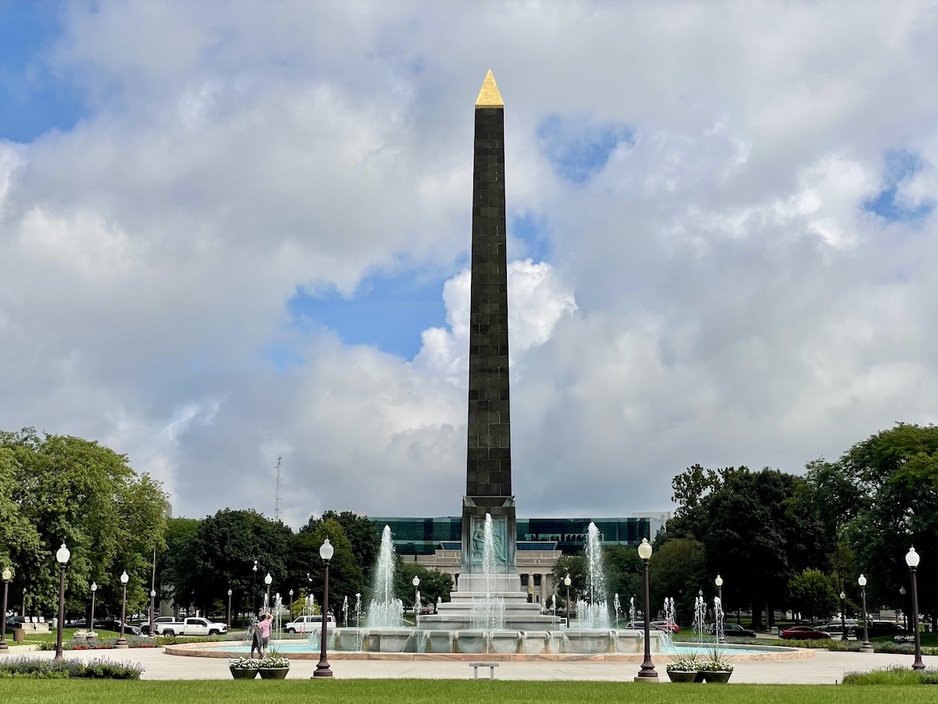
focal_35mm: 53
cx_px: 465
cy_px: 358
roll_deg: -0.5
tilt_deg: +10.1
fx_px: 1436
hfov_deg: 36.2
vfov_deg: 27.5
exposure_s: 1/3425
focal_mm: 6
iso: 25
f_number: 2
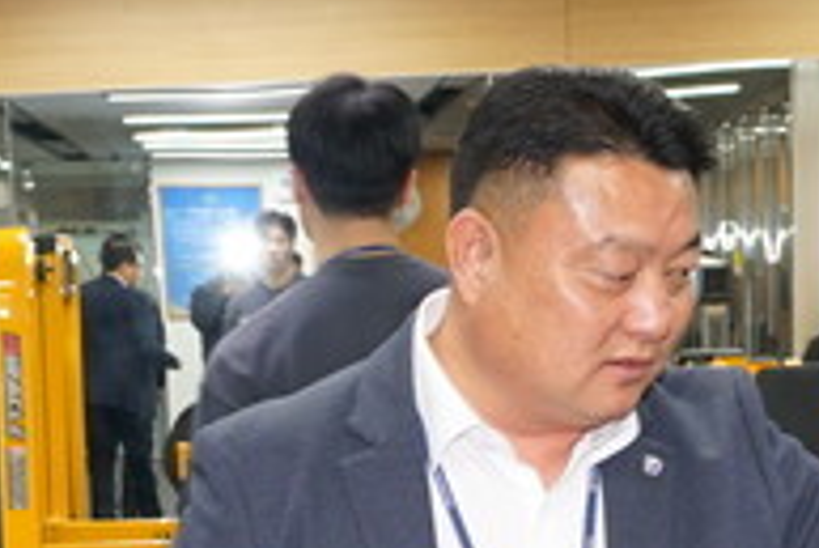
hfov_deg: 15.2
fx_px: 3051
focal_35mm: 134
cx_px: 191
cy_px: 986
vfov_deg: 9.7
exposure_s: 1/60
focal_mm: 18
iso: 400
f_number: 3.5
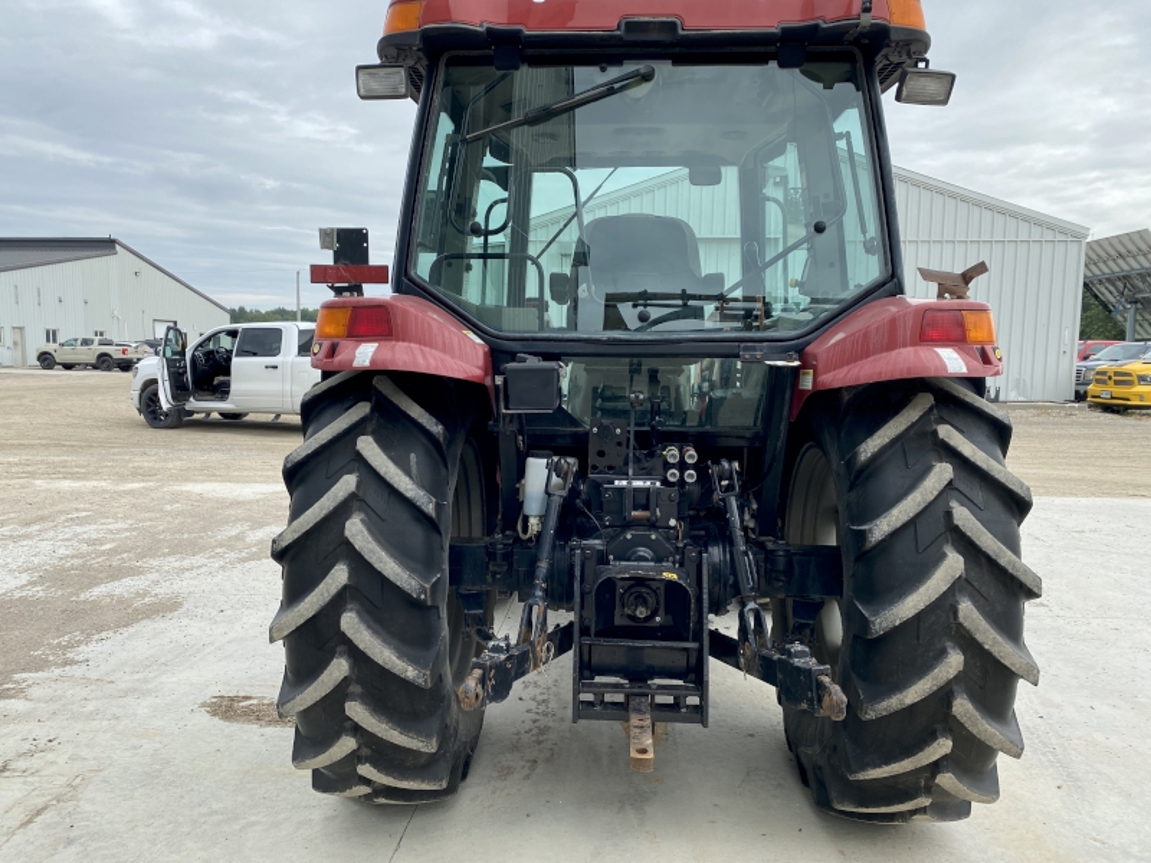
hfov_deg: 67.3
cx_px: 576
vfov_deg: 53.1
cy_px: 432
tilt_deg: -6.9
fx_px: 865
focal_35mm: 26
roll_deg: -0.8
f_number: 1.8
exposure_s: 1/1377
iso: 32
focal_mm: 4.25
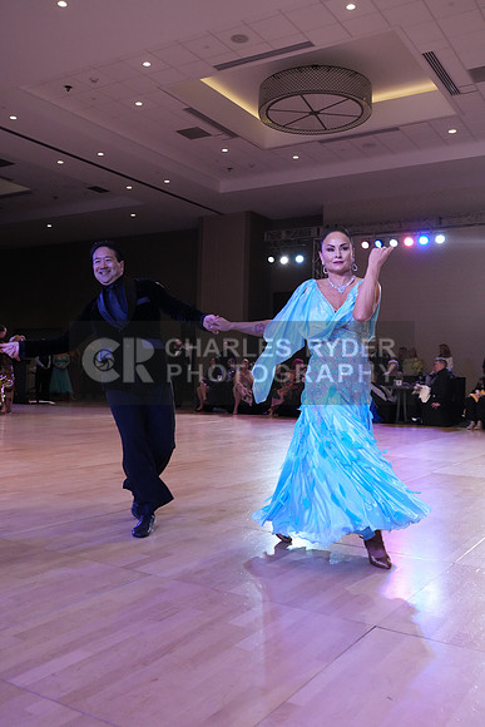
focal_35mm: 32
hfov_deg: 41.1
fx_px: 646
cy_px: 364
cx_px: 242
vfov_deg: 58.7
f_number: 5.6
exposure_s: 1/250
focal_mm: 32
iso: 5000
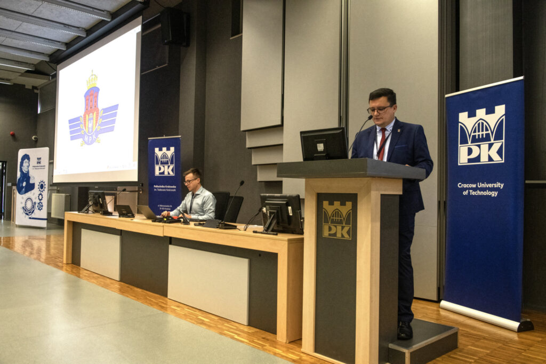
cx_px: 273
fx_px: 470
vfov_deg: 42.3
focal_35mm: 31
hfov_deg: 60.3
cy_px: 182
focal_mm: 31
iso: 3200
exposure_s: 1/160
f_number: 6.3
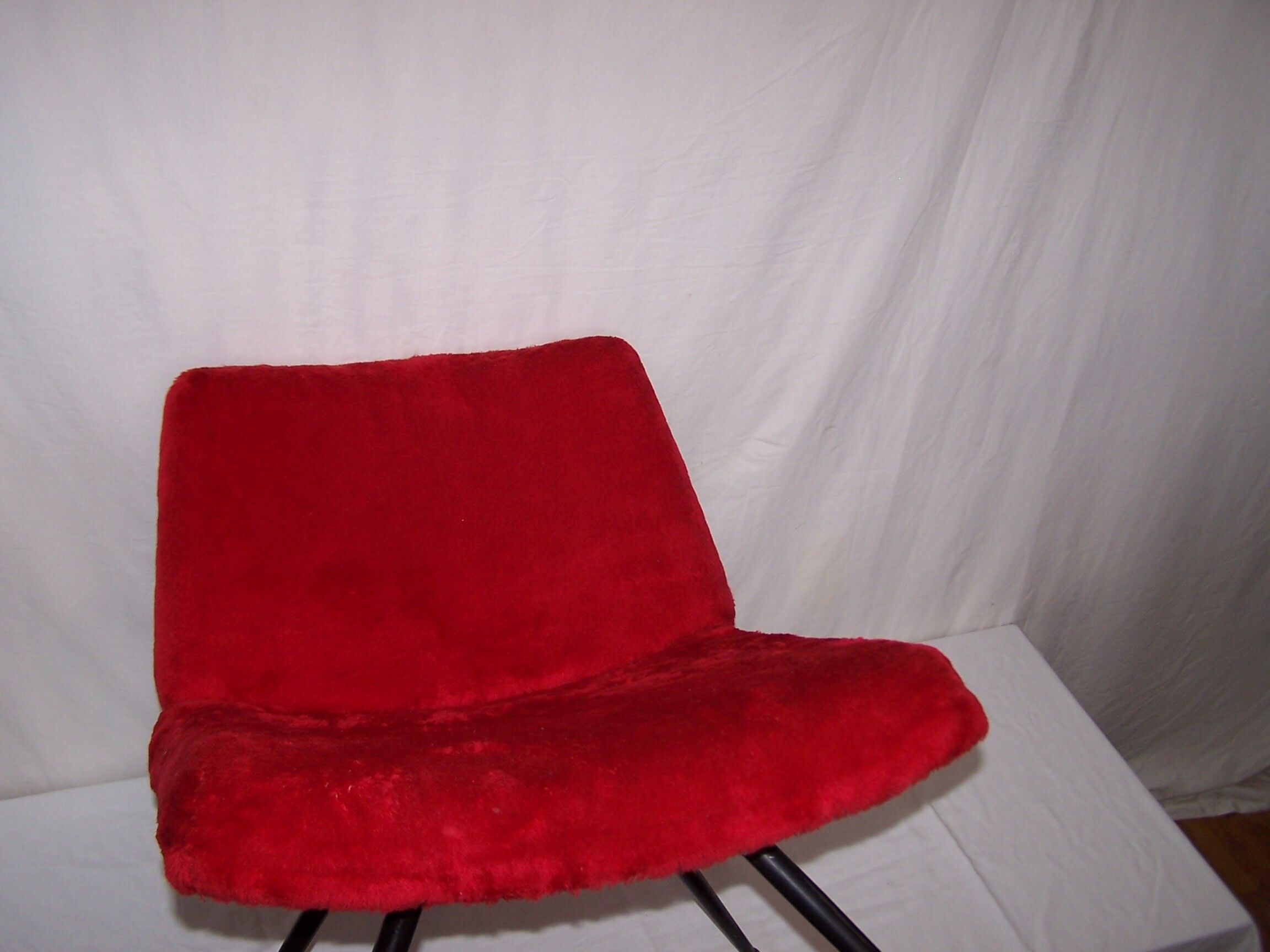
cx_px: 635
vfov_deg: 37.7
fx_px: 1394
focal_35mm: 38
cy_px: 476
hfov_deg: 49.0
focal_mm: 6.3
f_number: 2.8
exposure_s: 1/60
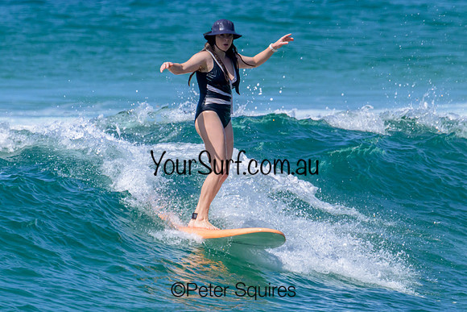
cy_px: 179
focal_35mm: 1087
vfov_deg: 1.3
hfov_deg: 1.9
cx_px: 183
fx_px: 14101
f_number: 16
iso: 1400
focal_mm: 800
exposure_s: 1/2000
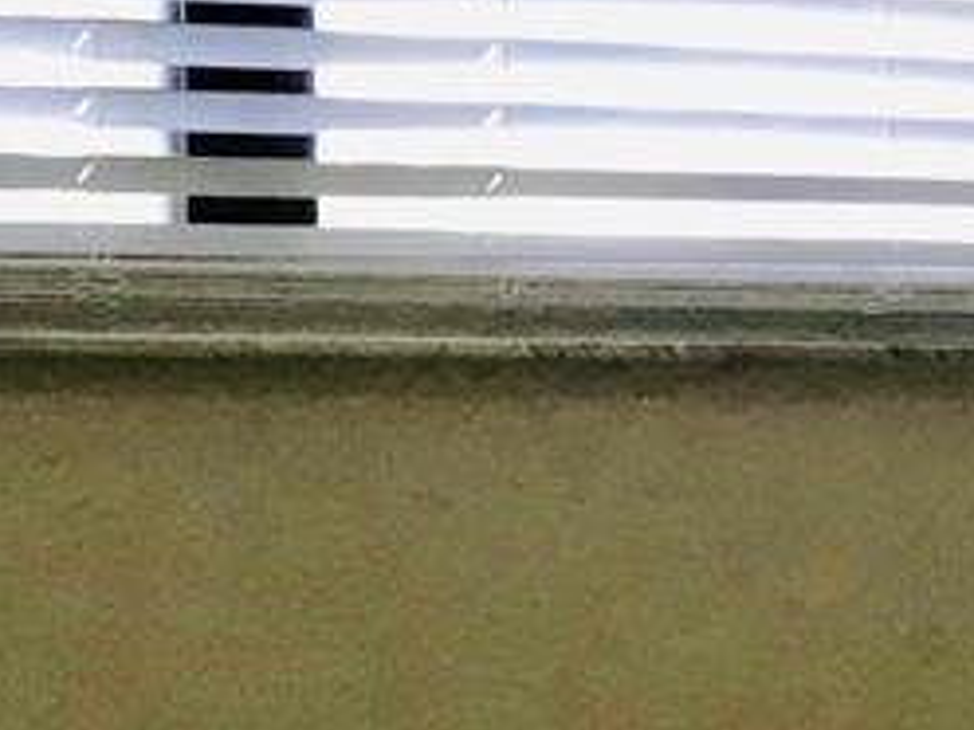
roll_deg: +1.5
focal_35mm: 181
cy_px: 451
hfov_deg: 10.7
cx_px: 1308
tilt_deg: +0.6
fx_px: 5093
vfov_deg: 8.2
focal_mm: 3.99
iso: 25
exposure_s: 1/30
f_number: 1.8
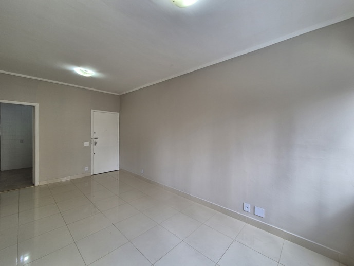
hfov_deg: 106.2
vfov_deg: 89.9
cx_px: 177
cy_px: 133
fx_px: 133
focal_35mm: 13
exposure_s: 1/120
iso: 64
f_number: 2.2
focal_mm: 2.2
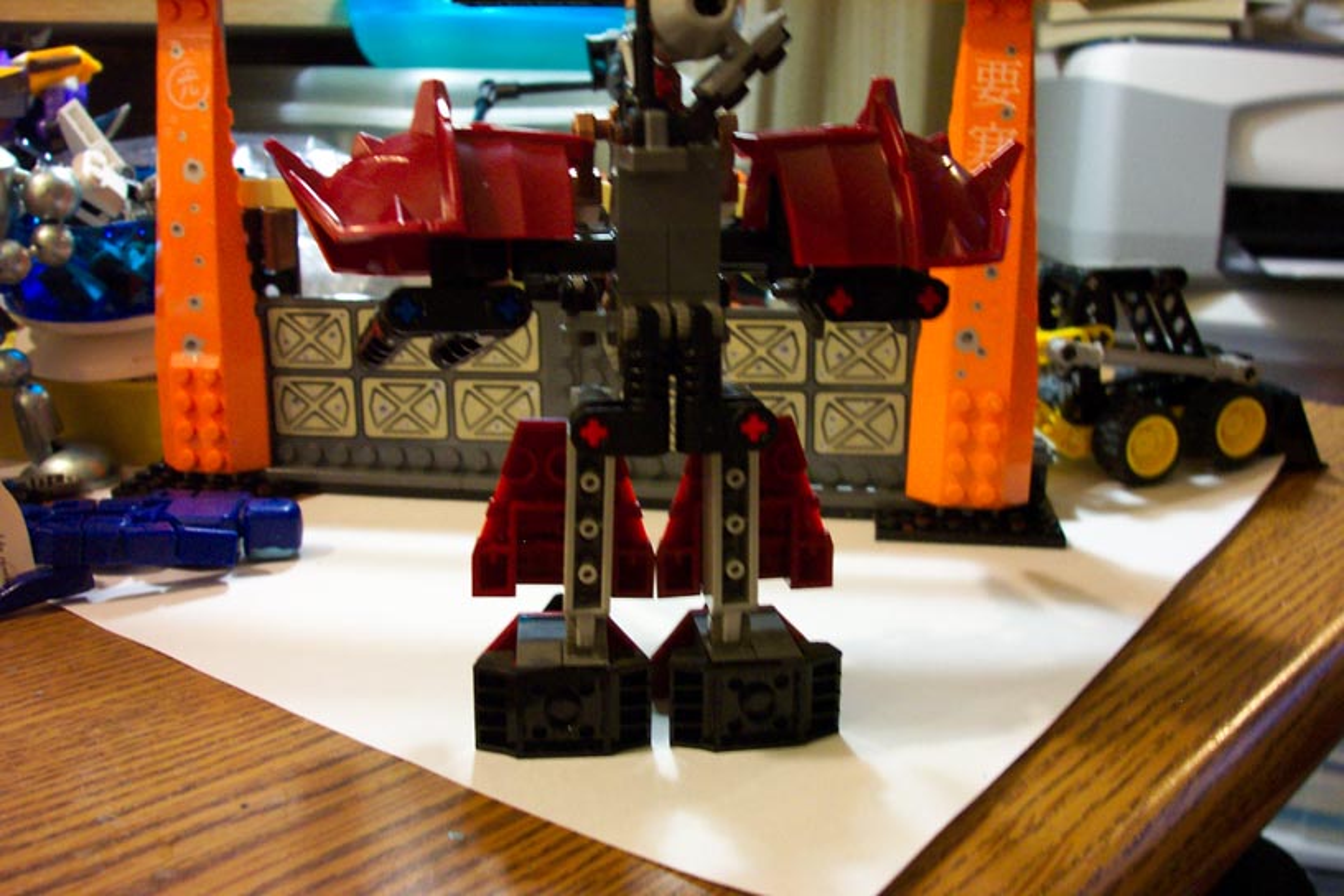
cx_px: 672
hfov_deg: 54.4
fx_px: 1307
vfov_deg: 37.9
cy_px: 448
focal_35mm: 35
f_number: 2.8
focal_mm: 7.5
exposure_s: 1/8
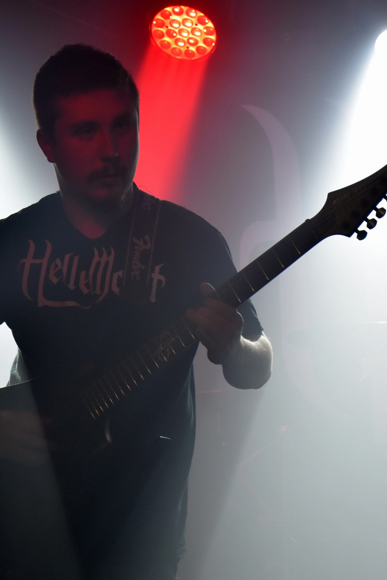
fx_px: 1806
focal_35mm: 112
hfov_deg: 12.2
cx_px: 180
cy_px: 370
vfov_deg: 18.2
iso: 640
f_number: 5
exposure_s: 1/60
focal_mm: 52
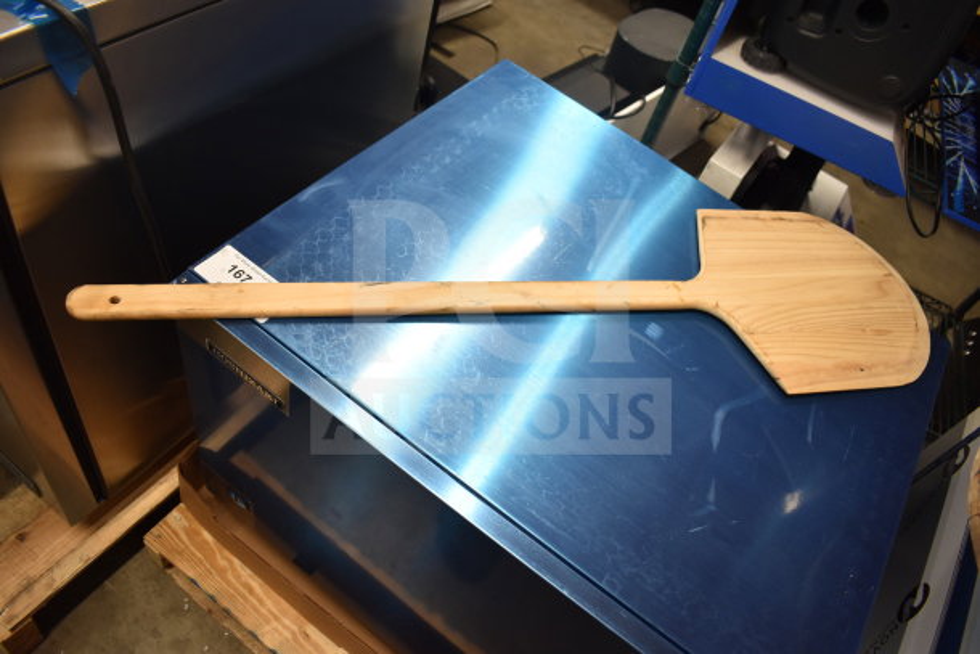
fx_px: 735
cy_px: 327
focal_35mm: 27
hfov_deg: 67.4
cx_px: 490
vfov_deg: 48.0
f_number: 3.5
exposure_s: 1/30
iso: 720
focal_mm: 18
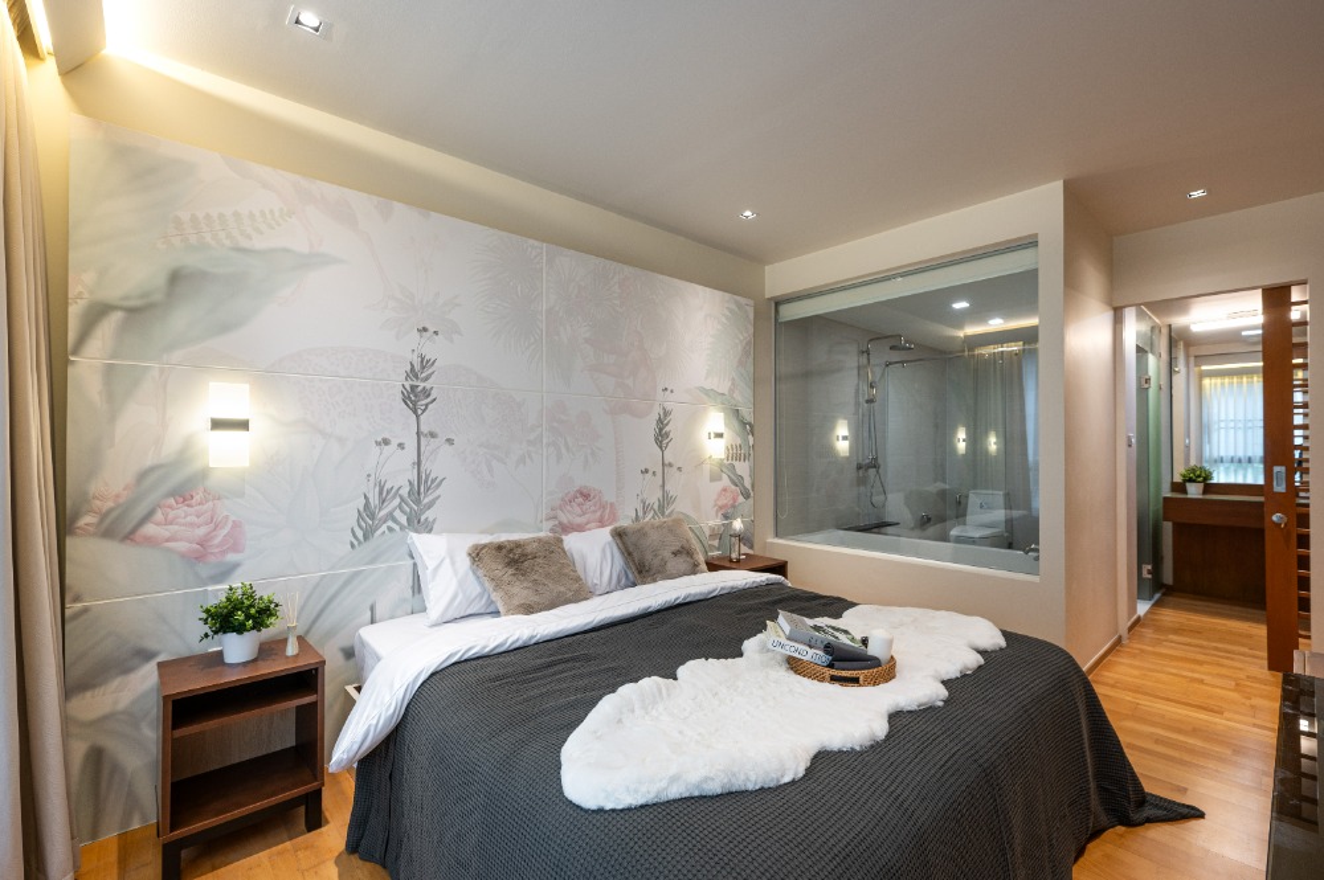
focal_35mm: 16
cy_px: 440
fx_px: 570
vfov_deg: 75.4
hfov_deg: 98.6
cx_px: 662
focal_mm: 15.5
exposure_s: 1/5
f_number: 7.1
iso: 100
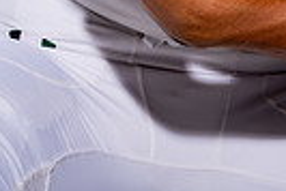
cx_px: 284
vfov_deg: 6.9
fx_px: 1503
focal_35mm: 189
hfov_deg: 10.8
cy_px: -262
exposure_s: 1/250
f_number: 6.3
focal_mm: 56
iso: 100
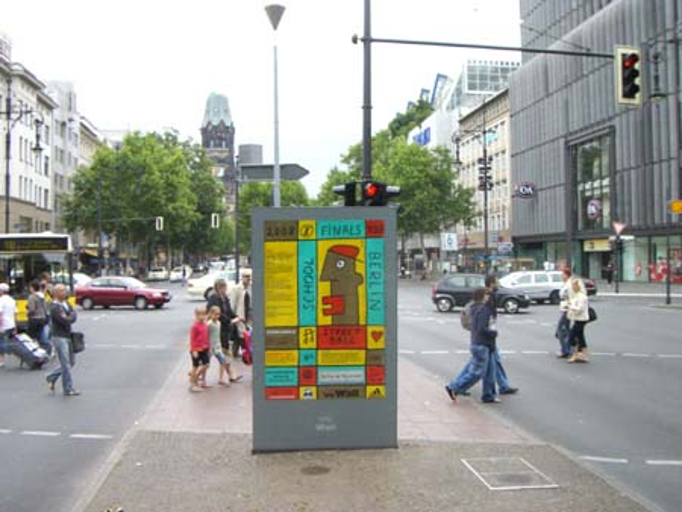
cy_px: 256
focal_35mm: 38
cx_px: 341
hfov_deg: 49.0
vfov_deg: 37.8
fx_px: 749
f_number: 4.3
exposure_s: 1/1250
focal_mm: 6.2
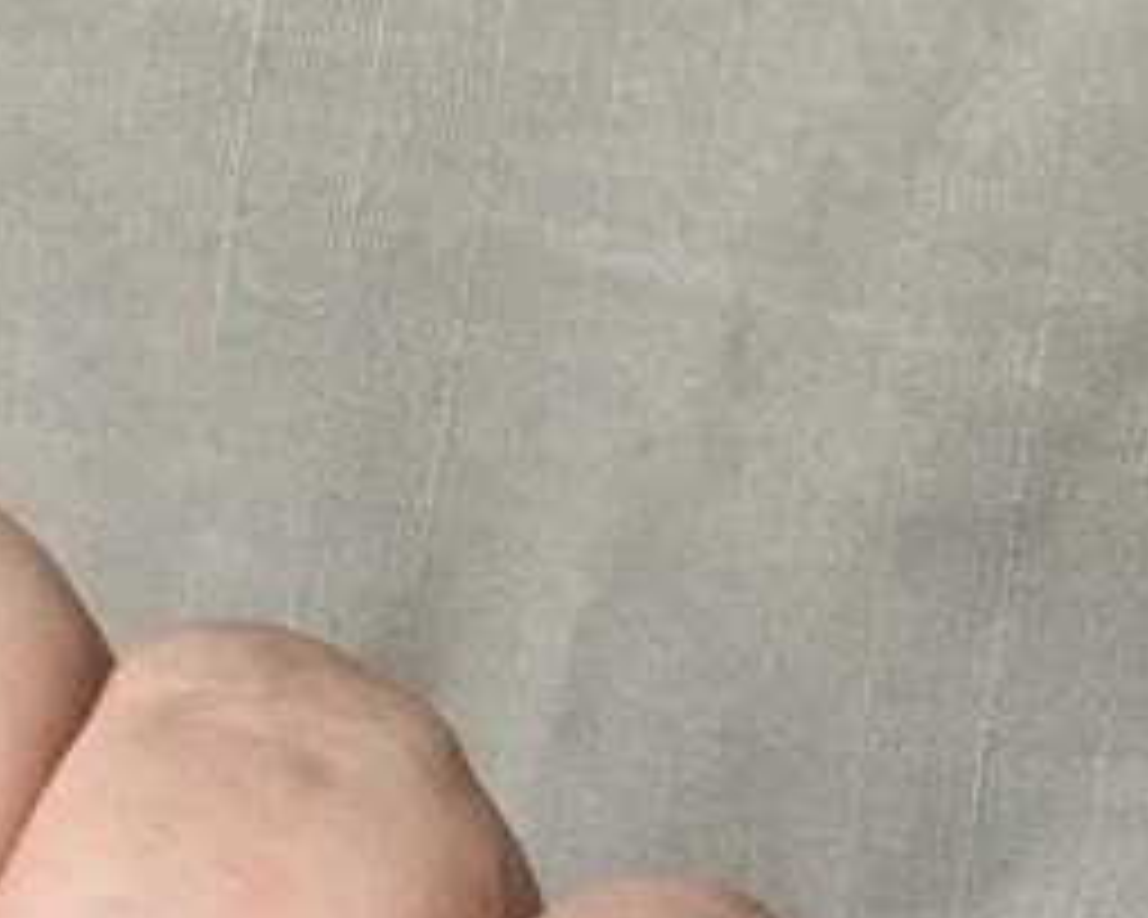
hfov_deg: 14.2
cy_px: 1876
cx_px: 1225
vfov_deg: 10.6
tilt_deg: -64.8
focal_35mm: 133
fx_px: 4519
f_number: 2.2
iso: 160
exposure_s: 1/30
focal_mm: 4.15
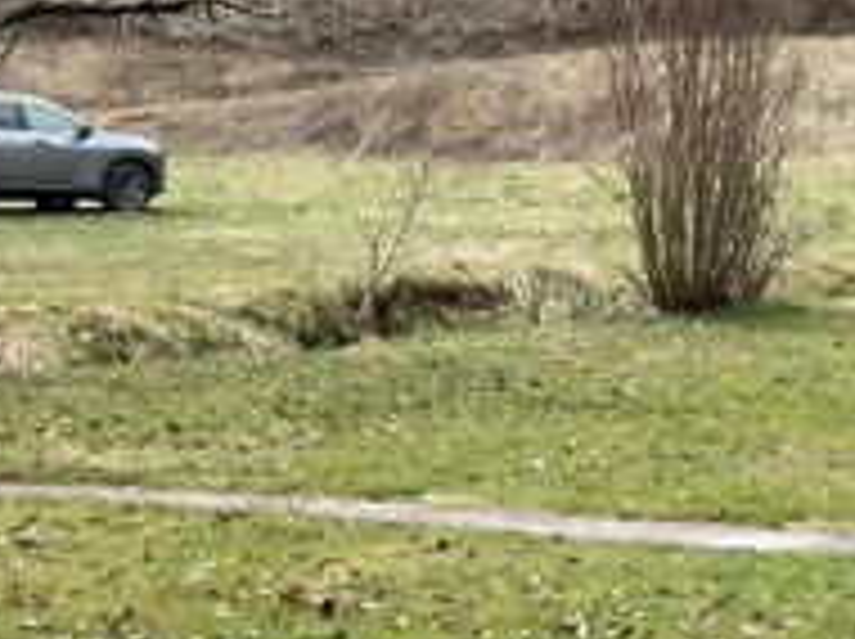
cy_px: 27
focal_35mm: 102
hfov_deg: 17.9
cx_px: 1141
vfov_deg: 14.3
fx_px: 2516
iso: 16
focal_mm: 3
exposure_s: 1/409
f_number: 1.8
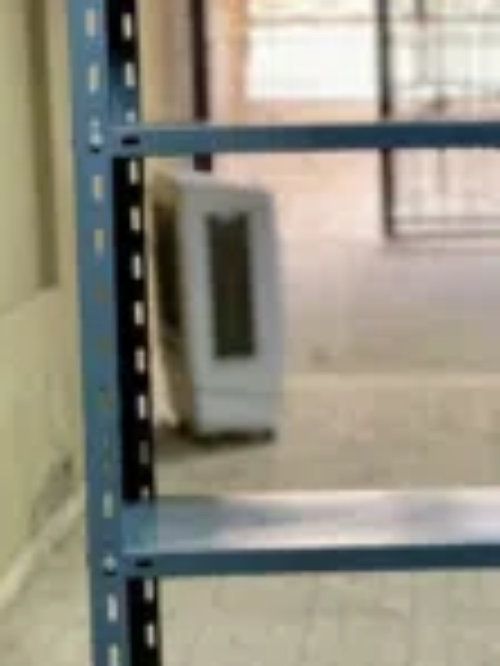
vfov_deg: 13.9
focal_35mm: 141
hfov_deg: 10.5
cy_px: 518
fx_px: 2716
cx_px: 473
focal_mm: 6
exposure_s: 1/50
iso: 160
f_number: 2.4
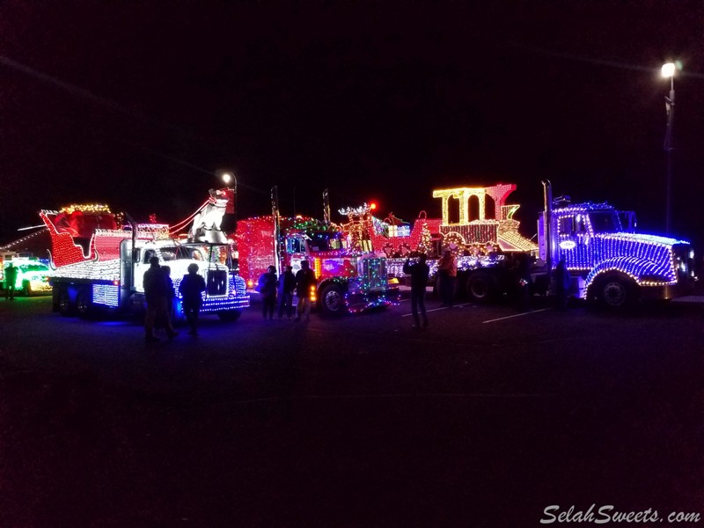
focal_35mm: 26
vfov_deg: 53.1
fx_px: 529
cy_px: 264
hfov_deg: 67.3
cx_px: 352
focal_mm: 4.2
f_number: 1.7
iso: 640
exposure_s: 1/30
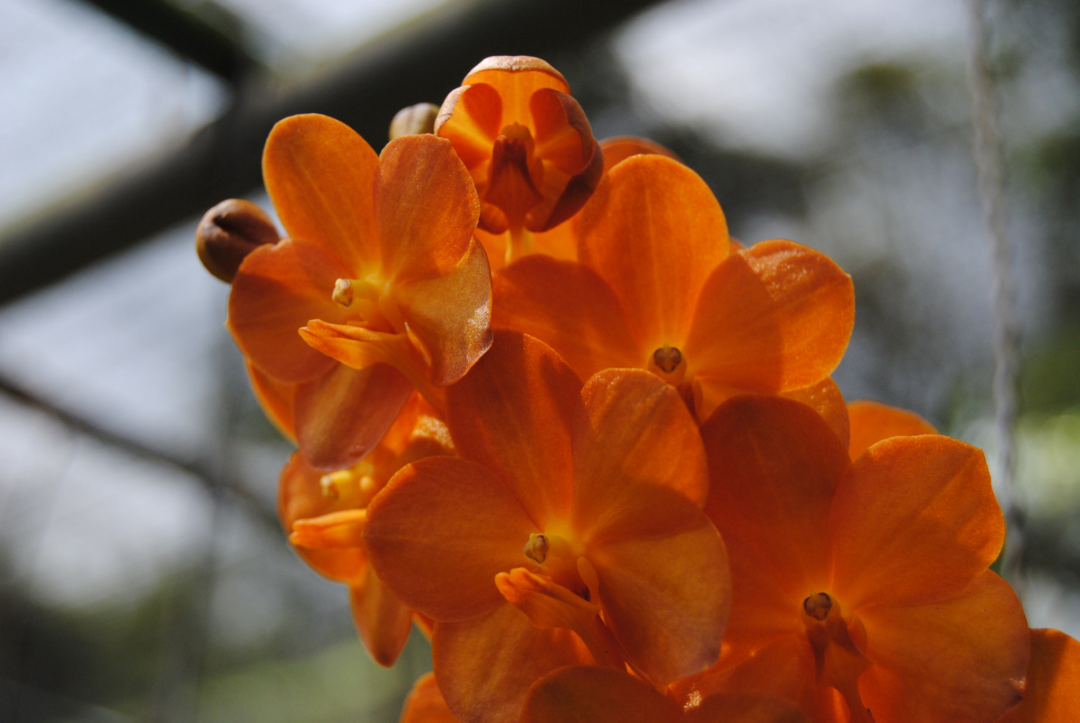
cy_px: 362
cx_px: 540
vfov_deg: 16.6
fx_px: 2478
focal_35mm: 82
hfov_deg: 24.6
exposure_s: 1/500
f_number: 5.6
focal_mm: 55
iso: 320
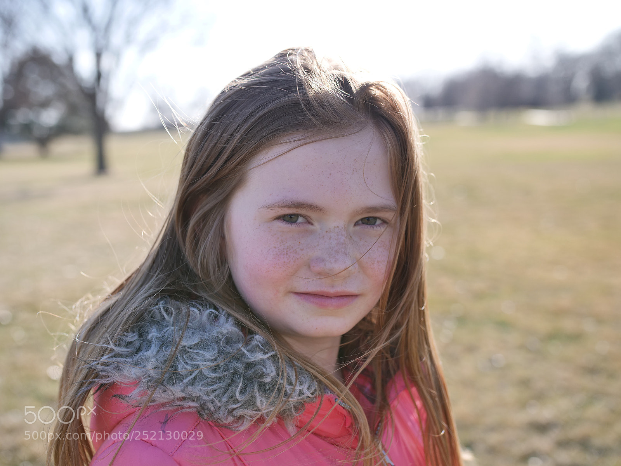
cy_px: 233
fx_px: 897
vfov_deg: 29.1
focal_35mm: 50
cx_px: 310
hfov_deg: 38.2
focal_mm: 25
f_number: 2.2
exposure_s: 1/1600
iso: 200
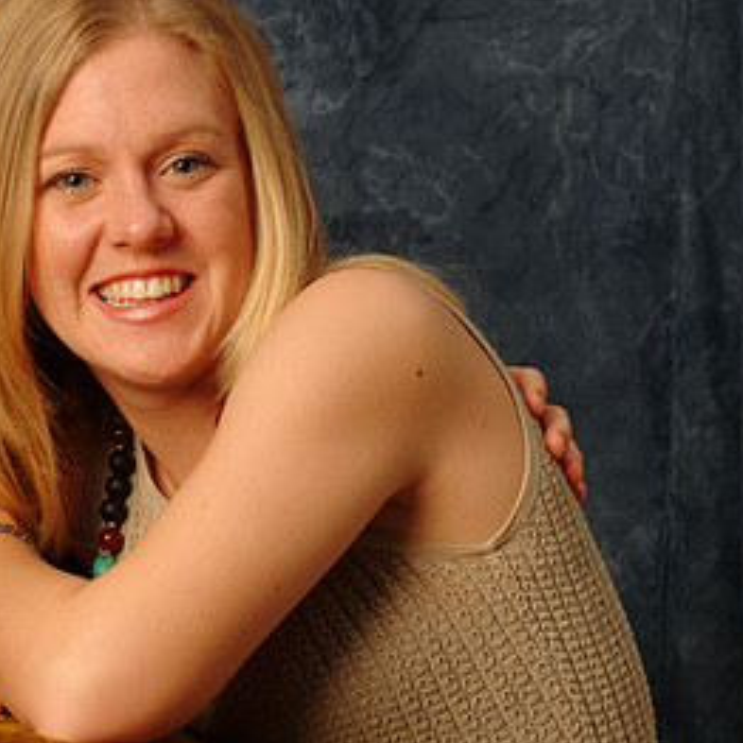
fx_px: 5414
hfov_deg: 7.8
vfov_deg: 7.8
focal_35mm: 223
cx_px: -28
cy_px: 230
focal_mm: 79
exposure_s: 1/125
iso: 400
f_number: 13
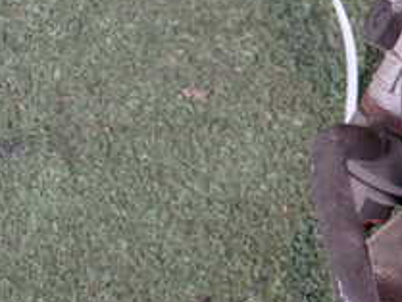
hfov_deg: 19.7
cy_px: 144
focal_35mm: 92
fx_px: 1069
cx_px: 510
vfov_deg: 16.1
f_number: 2.4
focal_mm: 5.79
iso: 500
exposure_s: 1/125
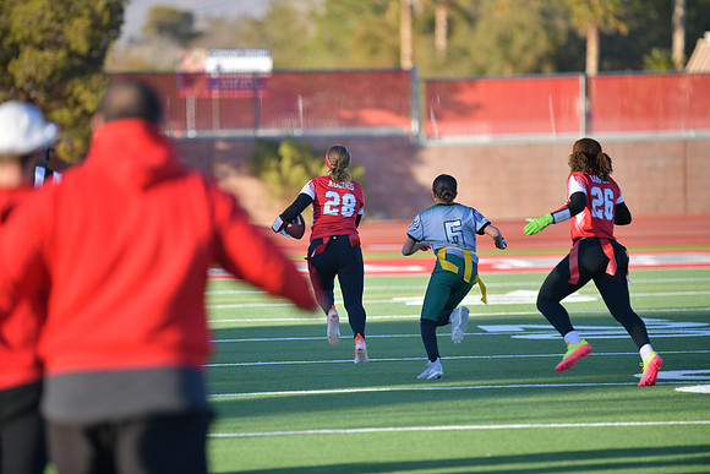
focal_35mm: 270
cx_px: 355
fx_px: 5326
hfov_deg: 7.6
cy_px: 237
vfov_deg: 5.1
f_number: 2.8
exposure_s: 1/800
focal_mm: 270
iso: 110
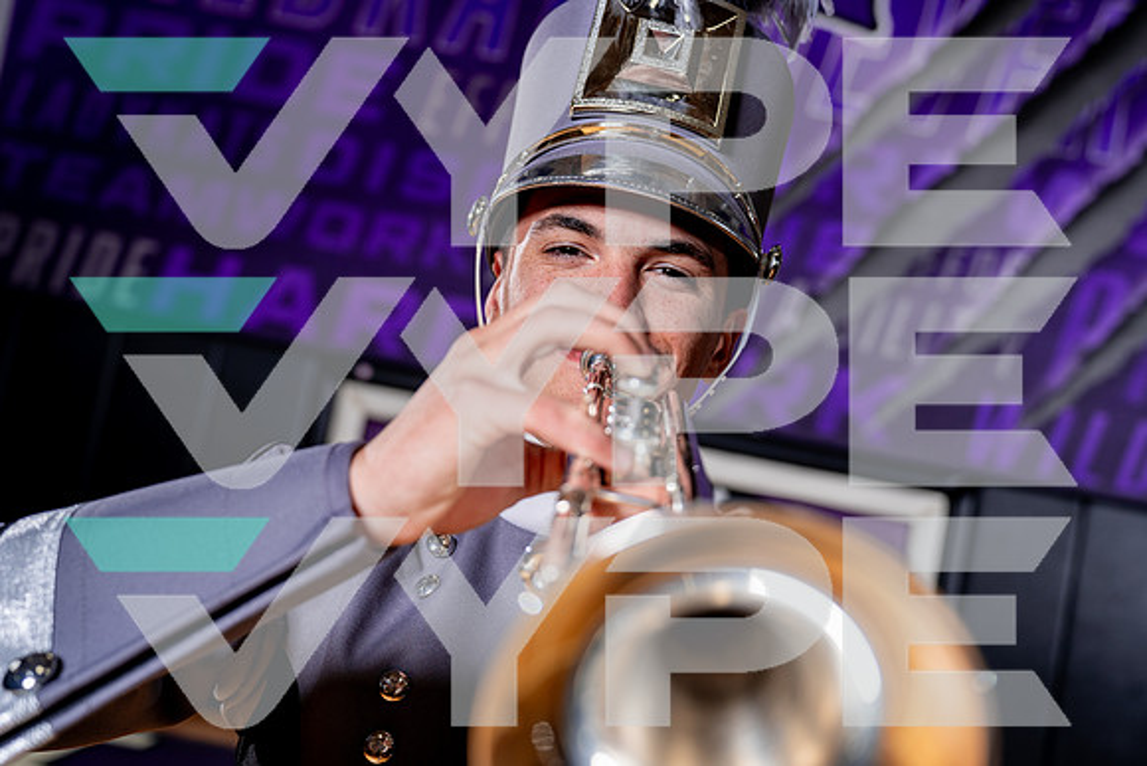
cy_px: 383
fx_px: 1463
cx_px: 574
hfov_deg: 42.8
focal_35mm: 46
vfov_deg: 29.3
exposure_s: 1/250
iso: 100
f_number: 4
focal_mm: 44
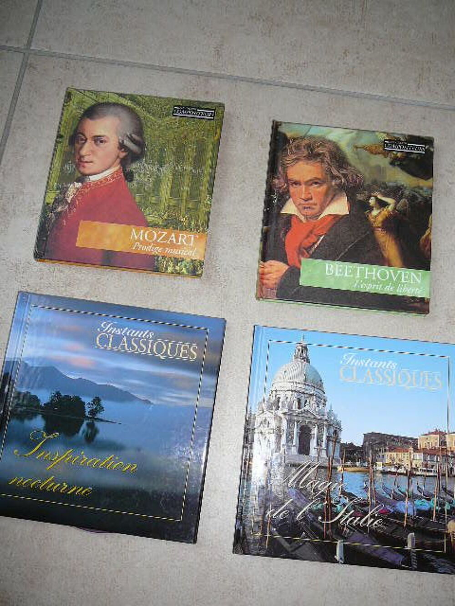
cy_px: 303
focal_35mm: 35
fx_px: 613
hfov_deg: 40.7
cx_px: 228
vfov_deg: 52.6
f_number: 2.8
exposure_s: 1/30
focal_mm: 5.2
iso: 80
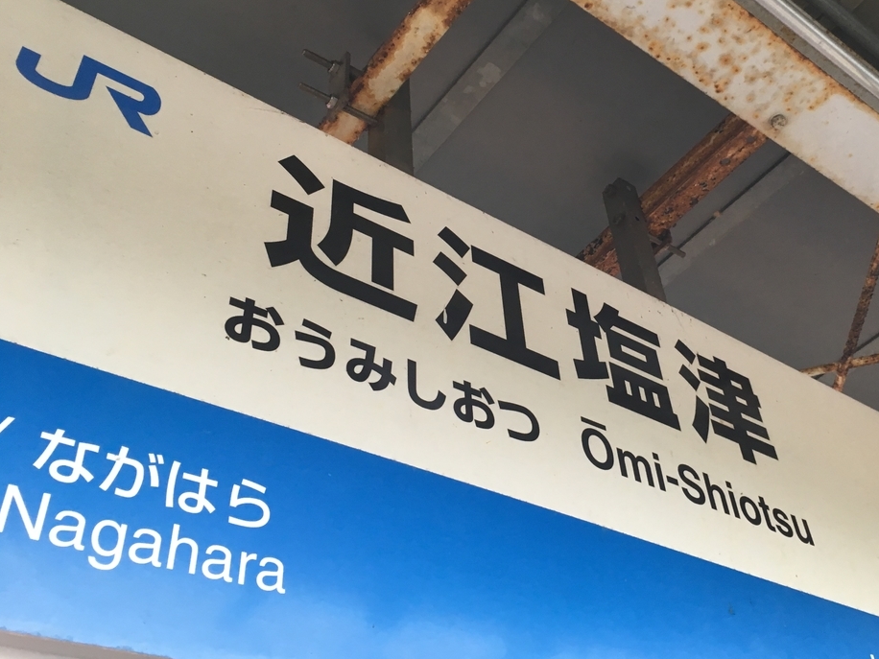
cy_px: 228
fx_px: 965
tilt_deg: +44.4
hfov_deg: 48.3
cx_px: 575
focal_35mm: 38
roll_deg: +10.8
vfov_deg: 37.4
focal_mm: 4.15
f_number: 2.2
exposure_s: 1/30
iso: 32
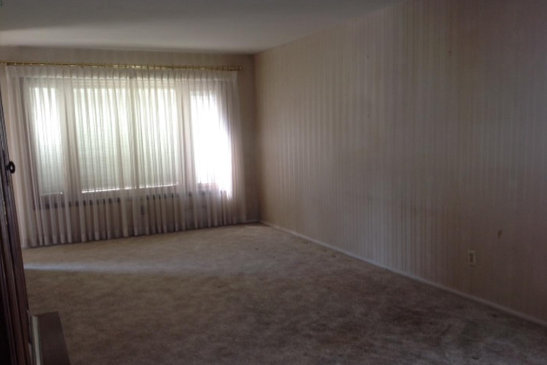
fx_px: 562
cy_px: 199
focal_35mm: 37
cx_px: 275
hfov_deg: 51.9
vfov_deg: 35.9
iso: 50
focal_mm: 4.28
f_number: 2.4
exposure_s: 1/30
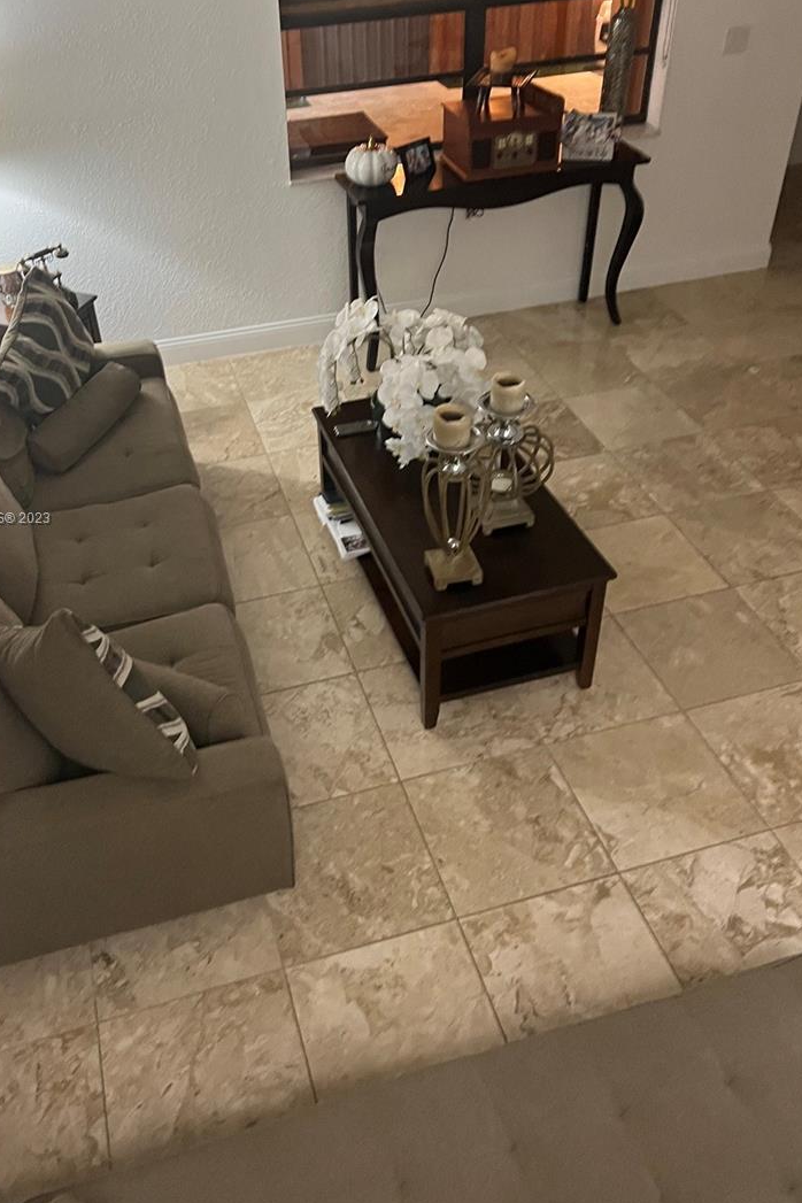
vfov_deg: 60.1
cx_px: 357
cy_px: 519
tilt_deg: -39.6
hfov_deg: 42.3
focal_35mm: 31
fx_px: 1036
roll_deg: +4.7
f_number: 1.5
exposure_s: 1/40
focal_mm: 5.7
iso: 500
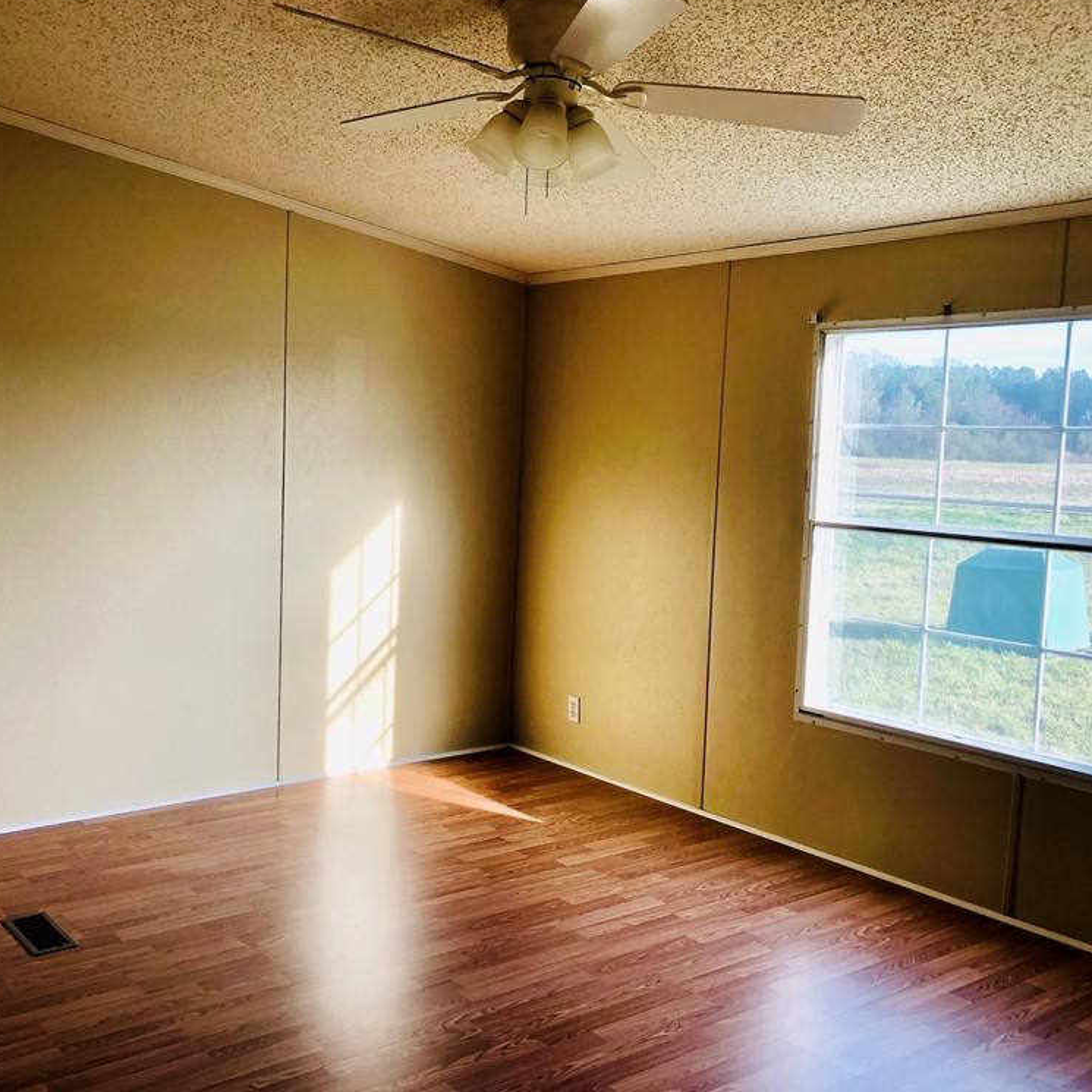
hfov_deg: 47.9
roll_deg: -0.9
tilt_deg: -6.9
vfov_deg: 48.4
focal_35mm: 34
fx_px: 1213
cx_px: 390
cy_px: 553
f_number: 1.8
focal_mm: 4
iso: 32
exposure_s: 1/120
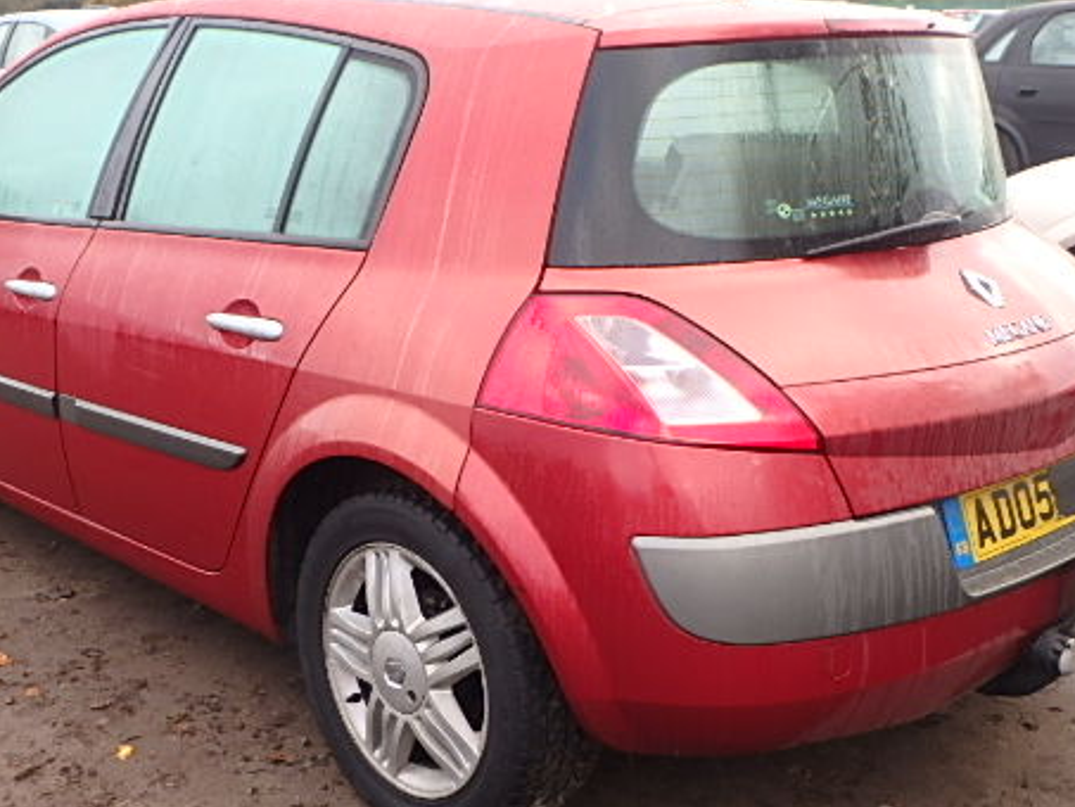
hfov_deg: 39.6
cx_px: 489
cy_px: 446
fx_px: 1491
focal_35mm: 48
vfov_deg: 30.3
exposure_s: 1/80
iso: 200
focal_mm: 6
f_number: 4.9
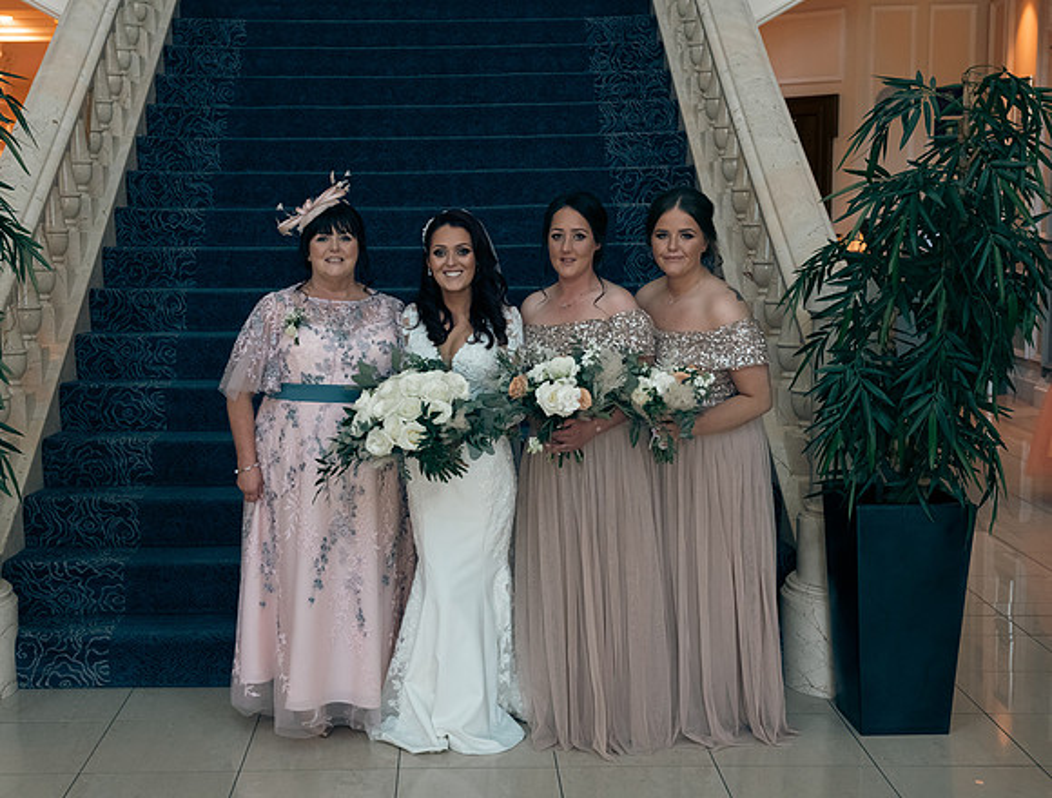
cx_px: 452
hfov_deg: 36.4
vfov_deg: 28.0
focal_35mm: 52
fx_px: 1598
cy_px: 399
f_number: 5.6
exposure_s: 1/125
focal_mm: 48
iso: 1250
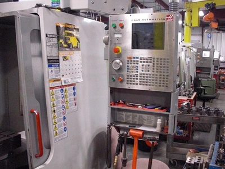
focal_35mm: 36
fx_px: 234
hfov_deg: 51.4
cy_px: 84
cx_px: 112
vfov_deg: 39.7
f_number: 2.8
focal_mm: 6.3
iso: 800
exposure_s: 1/80
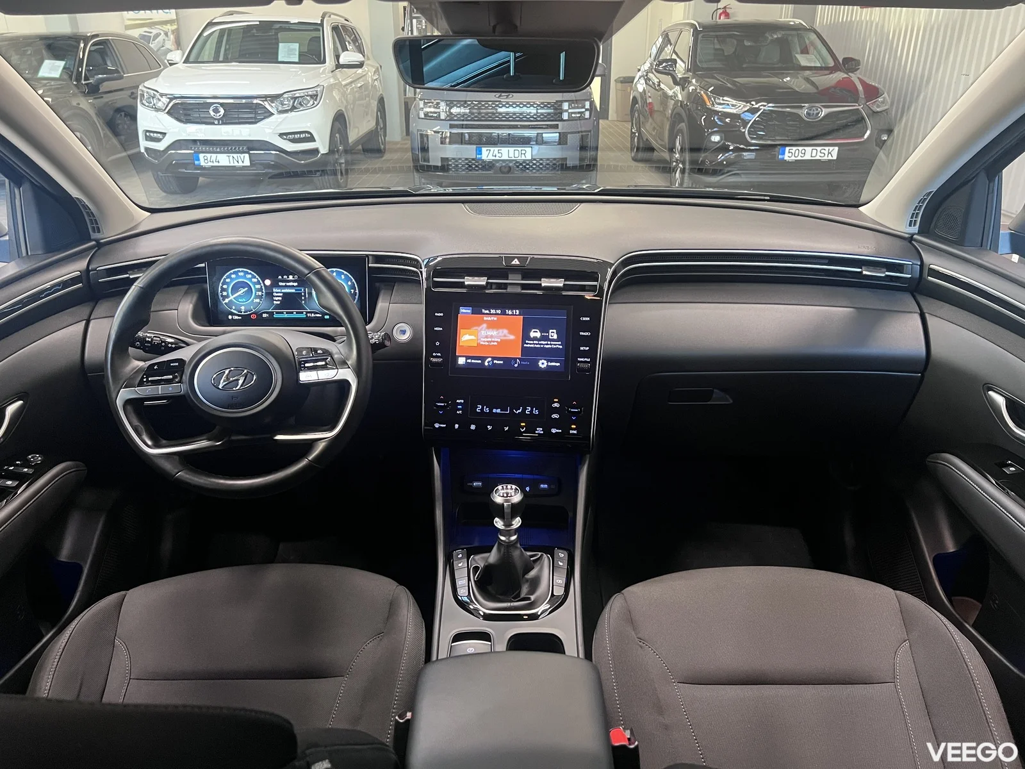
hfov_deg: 67.3
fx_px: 770
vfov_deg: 53.1
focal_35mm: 26
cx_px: 512
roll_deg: +0.7
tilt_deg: -23.0
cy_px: 384
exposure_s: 1/59
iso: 500
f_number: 1.5
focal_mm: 5.7
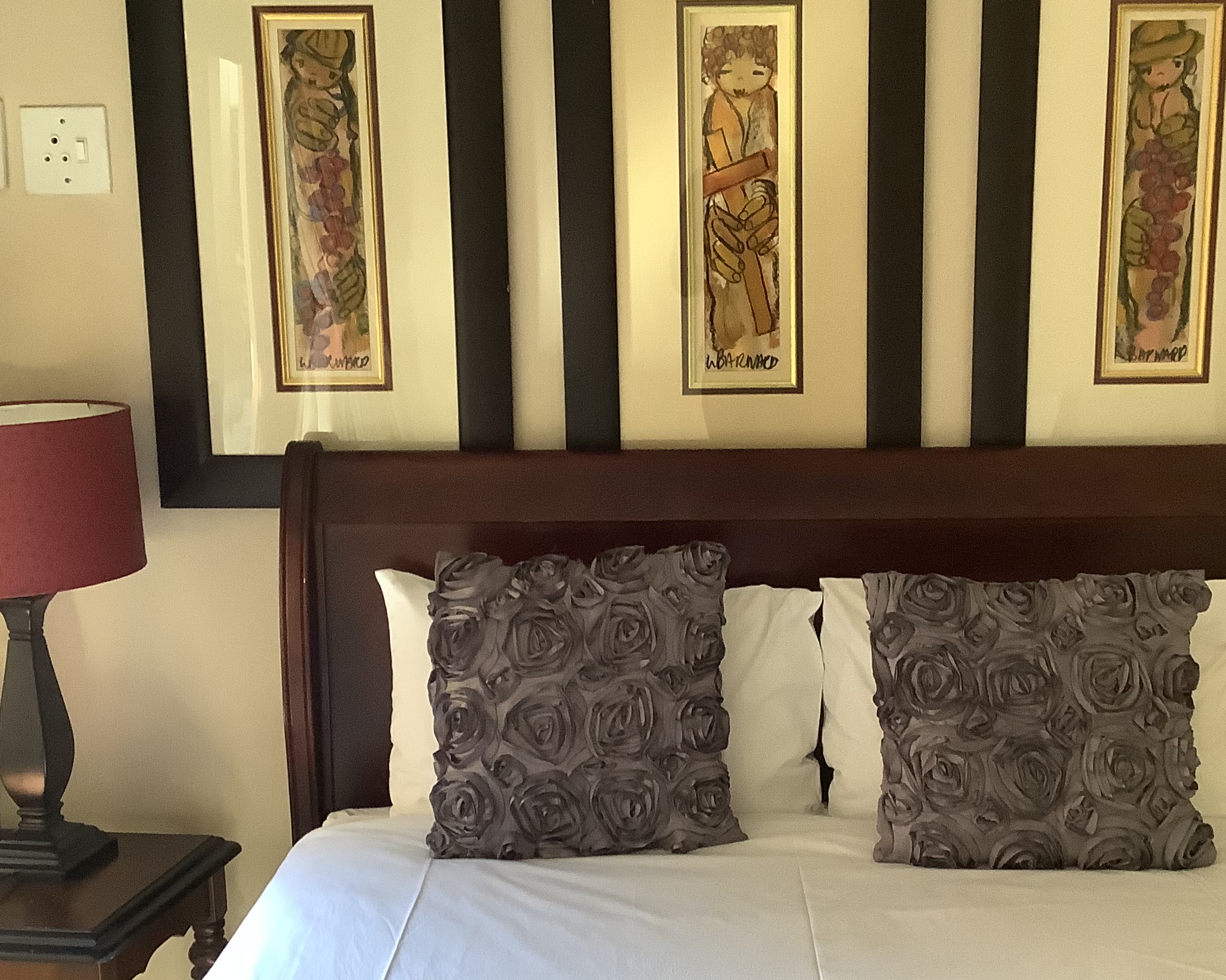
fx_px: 1742
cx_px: 718
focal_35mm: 48
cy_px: 544
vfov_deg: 31.4
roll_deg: -0.3
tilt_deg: -11.2
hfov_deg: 38.7
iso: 200
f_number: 2.4
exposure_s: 1/50
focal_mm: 3.3
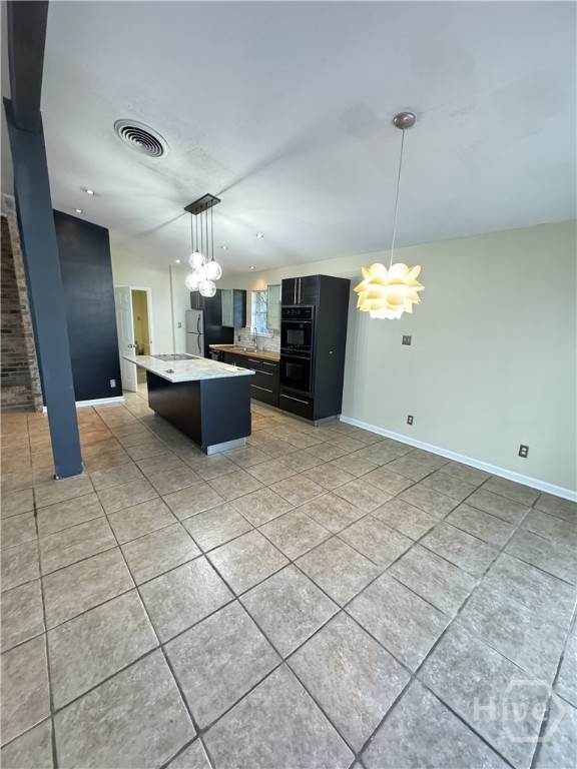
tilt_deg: -10.9
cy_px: 384
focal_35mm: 14
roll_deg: -0.9
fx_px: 311
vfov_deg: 102.1
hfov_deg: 85.7
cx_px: 288
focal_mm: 2.22
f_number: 2.2
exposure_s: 1/40
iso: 800
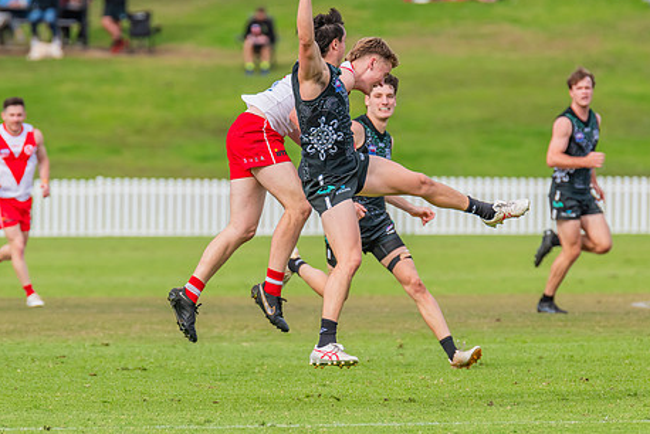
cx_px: 254
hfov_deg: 4.0
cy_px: 168
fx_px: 9376
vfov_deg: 2.7
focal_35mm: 519
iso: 800
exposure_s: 1/1600
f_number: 7.1
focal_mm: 380
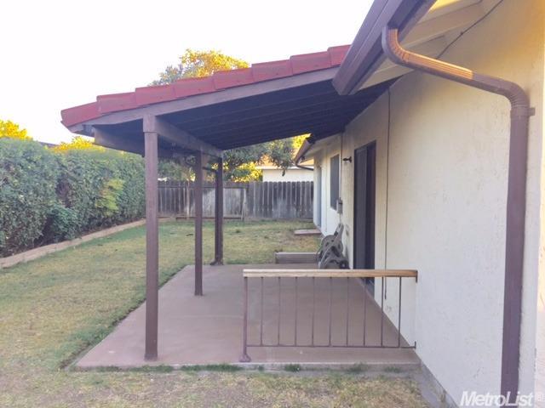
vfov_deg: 48.2
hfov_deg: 61.7
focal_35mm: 29
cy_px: 204
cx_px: 272
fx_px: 457
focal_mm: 4.15
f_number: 2.2
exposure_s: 1/124
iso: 32
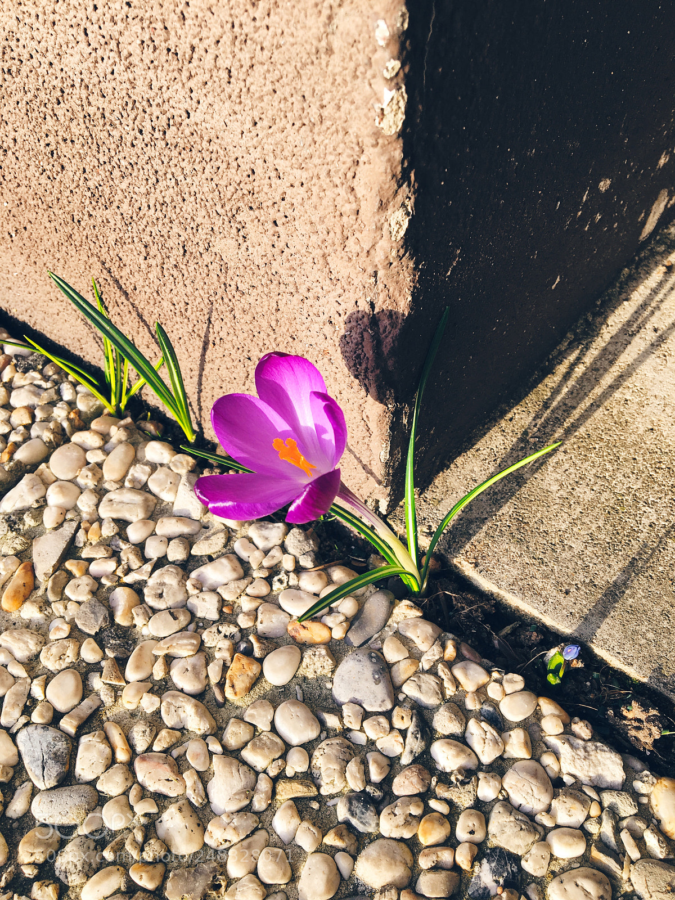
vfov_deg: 61.7
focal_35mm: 29
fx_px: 754
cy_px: 450
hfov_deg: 48.2
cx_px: 338
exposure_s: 1/356
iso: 25
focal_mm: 4.15
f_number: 2.2
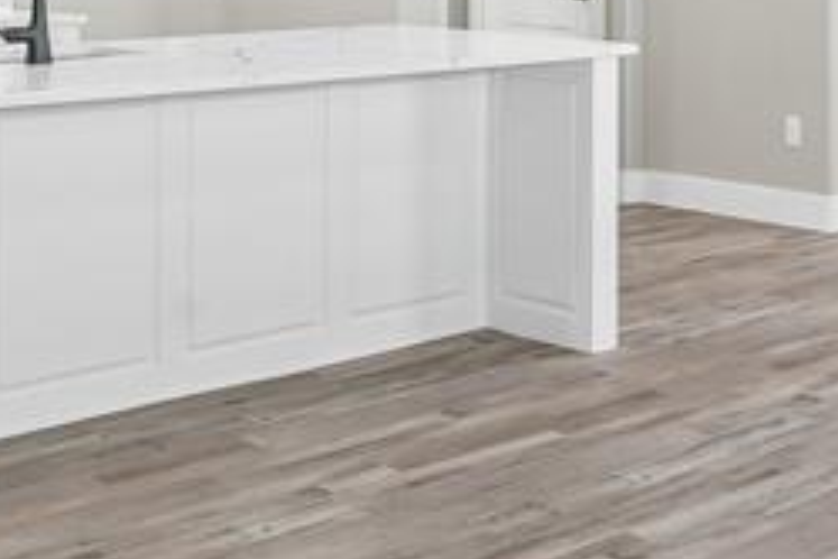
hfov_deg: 26.7
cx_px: 818
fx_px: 1677
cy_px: -88
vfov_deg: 18.1
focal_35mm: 72
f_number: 8
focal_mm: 17.5
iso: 400
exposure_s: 1/30
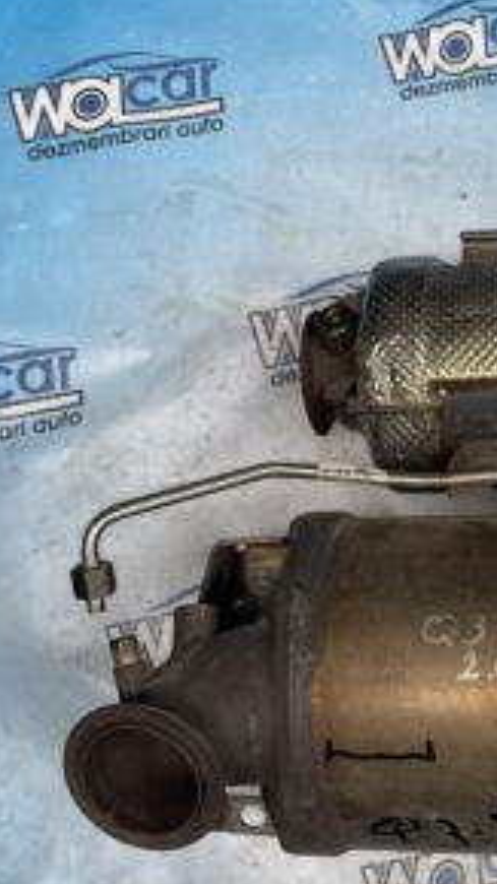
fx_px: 985
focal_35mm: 42
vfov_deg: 48.3
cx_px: 430
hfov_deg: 27.5
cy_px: 480
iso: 50
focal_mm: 5.1
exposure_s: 1/386
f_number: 1.6
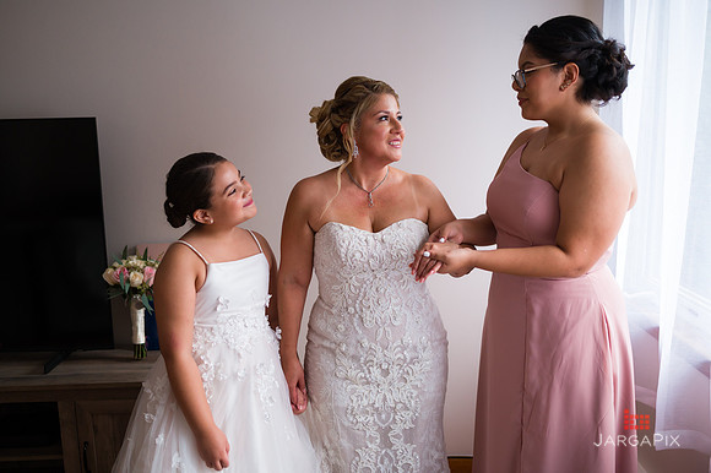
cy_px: 236
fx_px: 691
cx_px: 356
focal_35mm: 35
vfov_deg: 37.8
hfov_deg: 54.5
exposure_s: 1/1250
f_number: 2
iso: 1000
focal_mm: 35
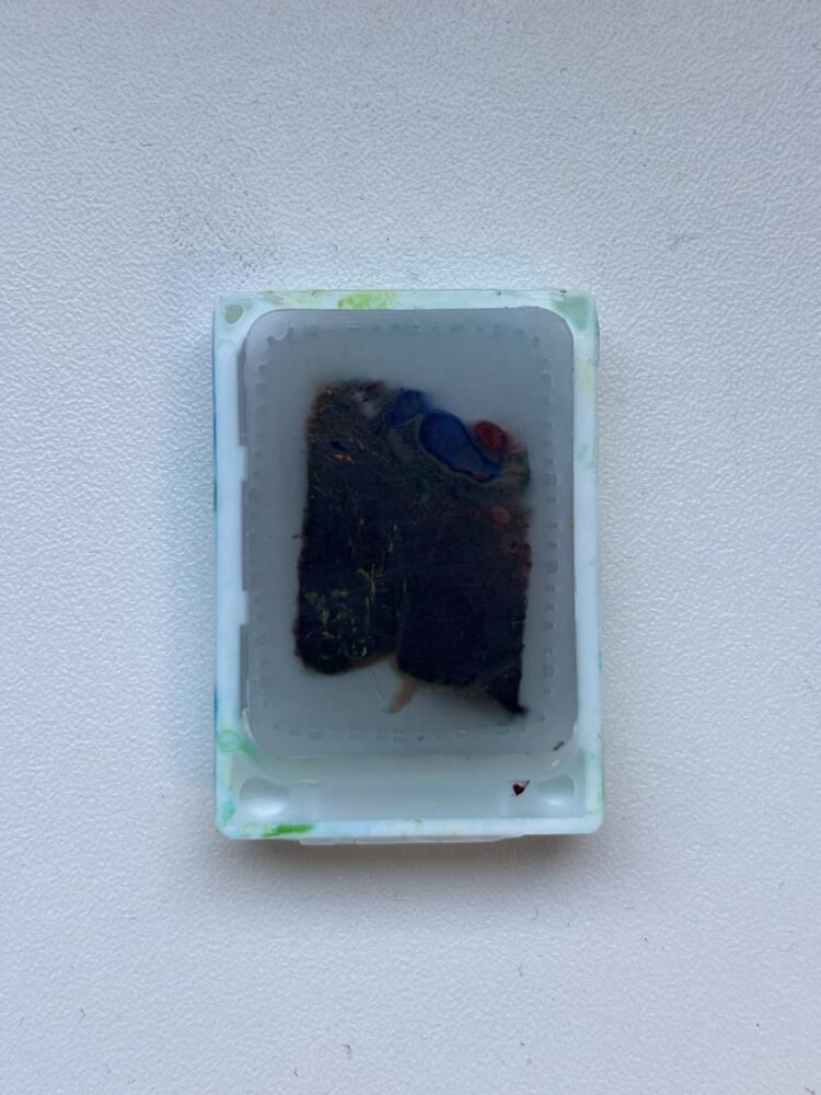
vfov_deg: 36.8
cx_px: 410
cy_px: 548
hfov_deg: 28.0
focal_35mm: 52
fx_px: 1644
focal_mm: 5.96
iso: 50
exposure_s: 1/121
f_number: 1.6
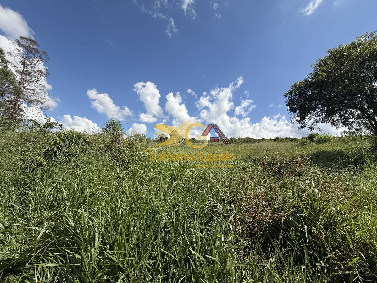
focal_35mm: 14
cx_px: 188
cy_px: 142
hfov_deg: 102.1
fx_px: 152
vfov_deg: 85.7
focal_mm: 2.22
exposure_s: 1/3460
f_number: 2.2
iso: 50
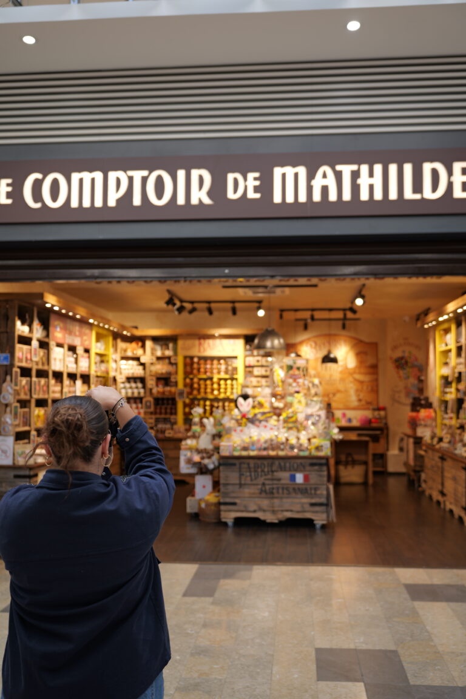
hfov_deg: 36.9
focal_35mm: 36
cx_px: 233
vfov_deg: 53.1
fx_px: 699
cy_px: 350
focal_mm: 36
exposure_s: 1/80
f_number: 2.8
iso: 100
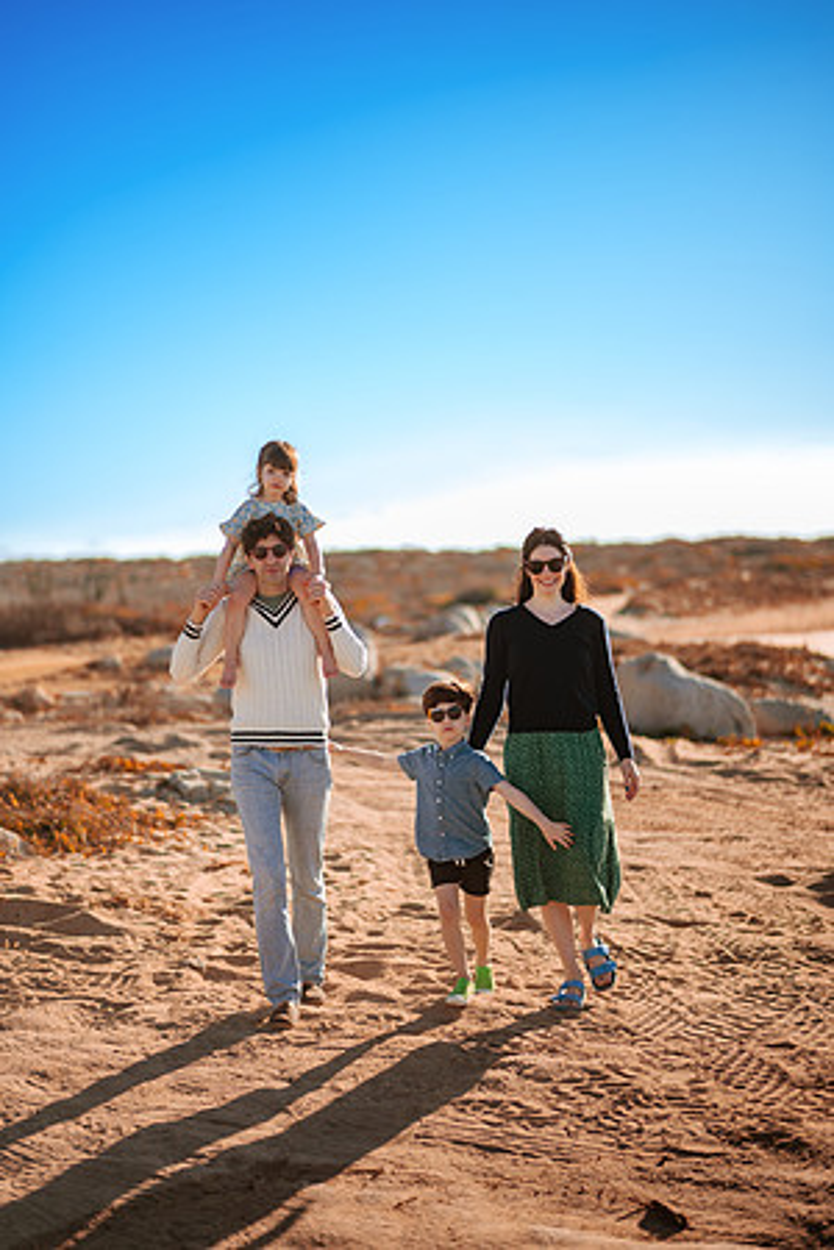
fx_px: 2015
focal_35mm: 58
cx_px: 417
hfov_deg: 23.4
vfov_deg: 34.5
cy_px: 625
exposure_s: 1/4000
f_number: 1.4
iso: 50
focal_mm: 58
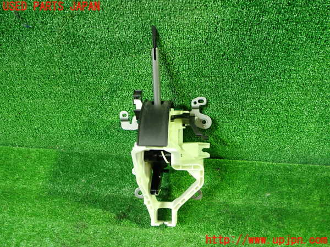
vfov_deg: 46.8
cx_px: 165
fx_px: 286
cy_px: 124
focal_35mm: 30
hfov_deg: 60.0
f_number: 2.3
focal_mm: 5.4
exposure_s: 1/30
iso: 640
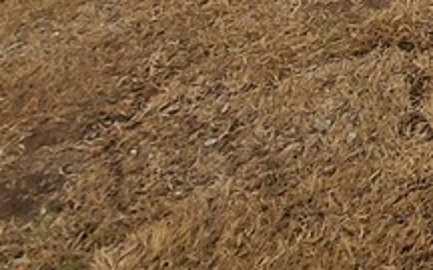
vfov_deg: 9.6
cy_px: -624
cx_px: 976
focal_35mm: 92
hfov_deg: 15.4
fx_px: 1086
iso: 50
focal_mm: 2.2
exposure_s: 1/1732
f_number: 2.2
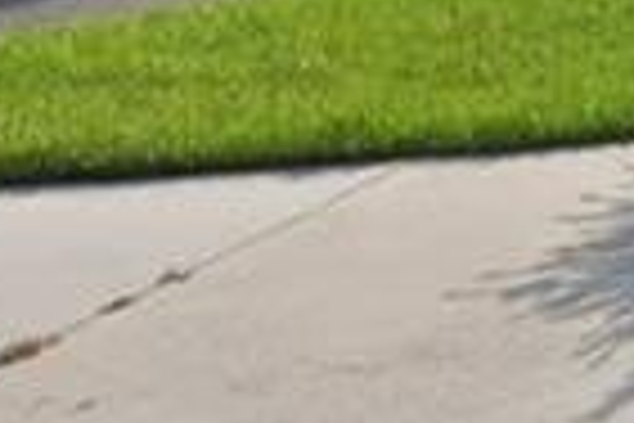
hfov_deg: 12.8
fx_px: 2043
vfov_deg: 10.9
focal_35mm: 116
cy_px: -376
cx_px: 1587
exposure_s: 1/200
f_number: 9
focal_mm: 16
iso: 320
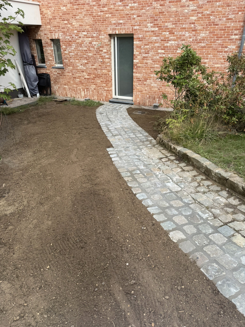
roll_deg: +1.1
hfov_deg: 56.8
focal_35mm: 24
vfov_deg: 71.6
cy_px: 164
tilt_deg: -28.7
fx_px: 226
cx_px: 122
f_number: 1.78
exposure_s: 1/1395
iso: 80
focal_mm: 6.76
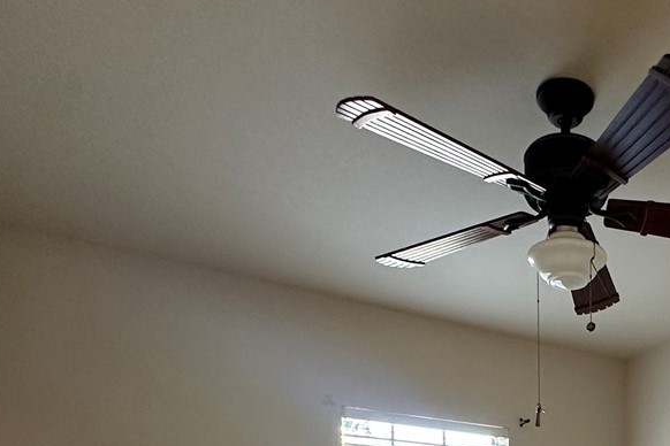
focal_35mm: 40
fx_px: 744
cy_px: 635
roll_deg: -0.3
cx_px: 609
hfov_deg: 44.0
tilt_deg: -4.1
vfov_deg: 26.3
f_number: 2.2
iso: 250
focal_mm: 2.22
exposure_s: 1/60
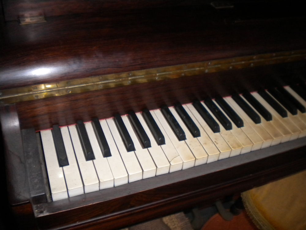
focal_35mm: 35
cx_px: 153
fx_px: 309
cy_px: 115
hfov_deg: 52.6
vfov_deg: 40.7
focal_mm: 6.3
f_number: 3.1
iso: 400
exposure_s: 1/30
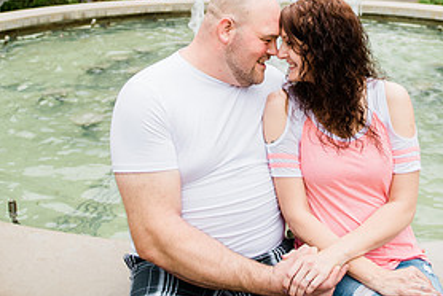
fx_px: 616
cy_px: -4
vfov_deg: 25.6
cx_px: 271
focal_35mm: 50
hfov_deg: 39.4
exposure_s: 1/160
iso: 200
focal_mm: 24
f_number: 2.8
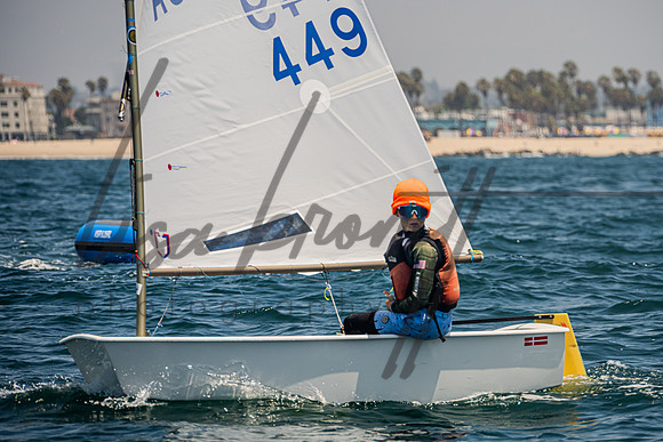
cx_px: 394
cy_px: 189
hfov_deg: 6.3
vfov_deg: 4.2
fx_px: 5998
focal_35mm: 326
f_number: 8
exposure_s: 1/1000
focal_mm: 270
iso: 250
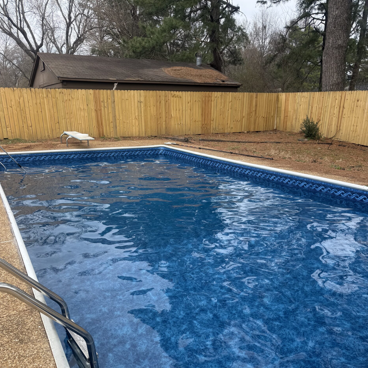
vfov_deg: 54.7
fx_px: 349
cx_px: 186
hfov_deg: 55.6
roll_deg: -0.6
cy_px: 239
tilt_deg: -20.6
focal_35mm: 29
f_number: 1.78
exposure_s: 1/1585
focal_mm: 6.76
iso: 80
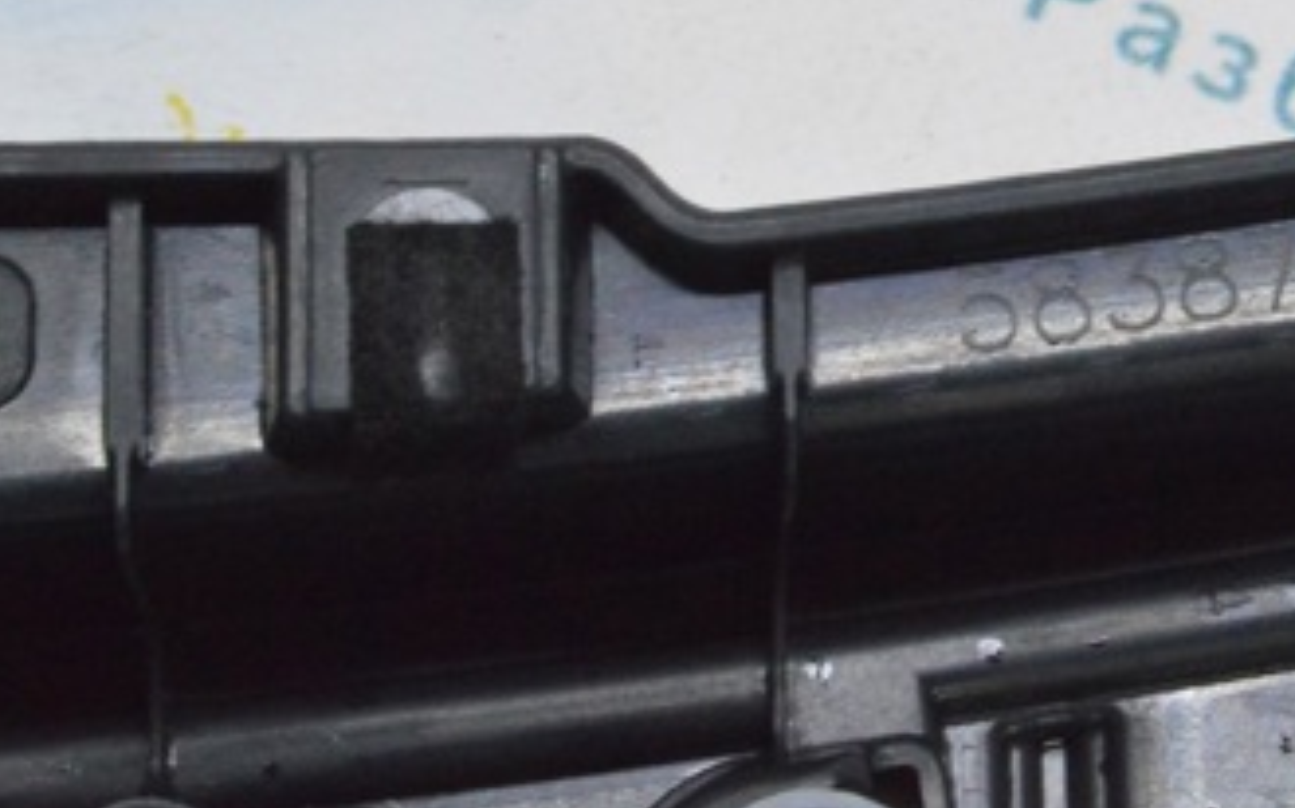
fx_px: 5750
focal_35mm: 163
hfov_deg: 12.7
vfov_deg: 8.0
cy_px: 116
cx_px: 1217
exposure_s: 1/20
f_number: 20
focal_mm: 55
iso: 6400
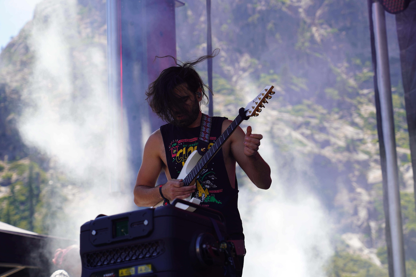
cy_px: 138
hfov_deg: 19.5
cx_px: 208
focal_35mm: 105
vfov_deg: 13.0
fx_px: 1213
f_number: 5.6
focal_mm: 105
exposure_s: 1/160
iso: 100
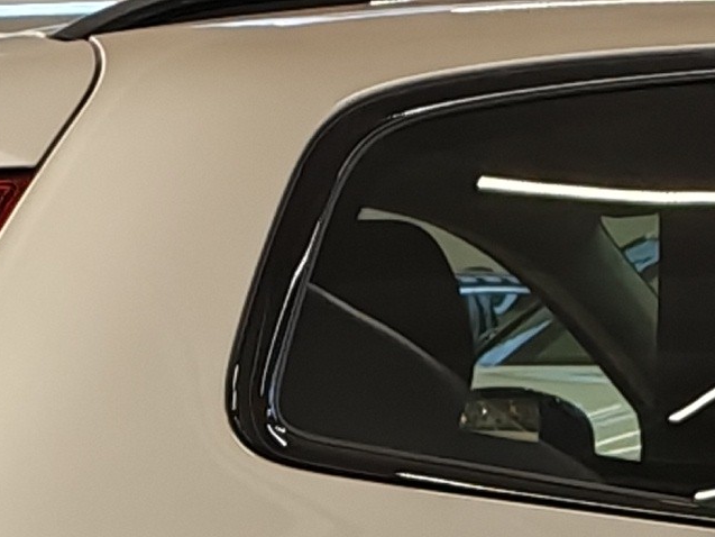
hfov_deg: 8.8
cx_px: 311
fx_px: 4648
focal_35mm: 225
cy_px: 1148
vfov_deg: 6.4
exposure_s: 1/100
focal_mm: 6.12
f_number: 1.9
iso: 134
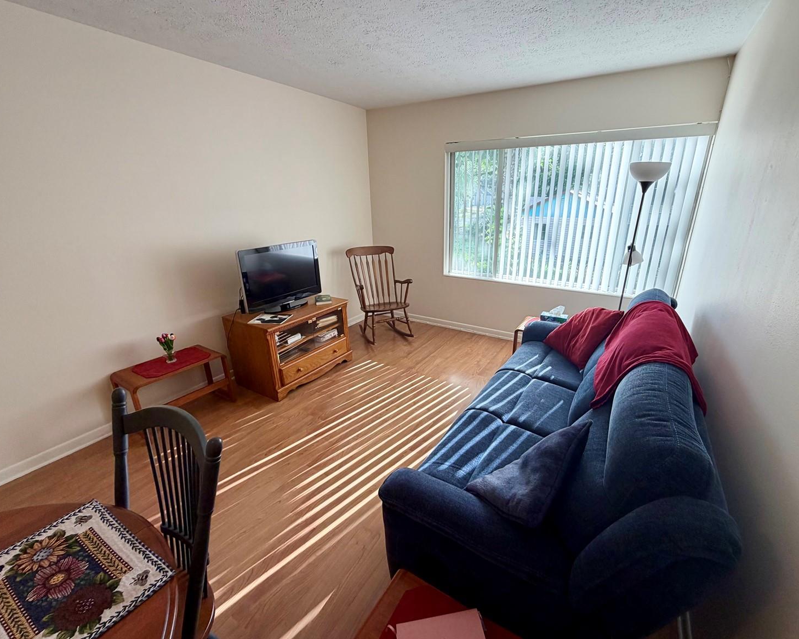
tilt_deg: -19.2
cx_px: 431
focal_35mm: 15
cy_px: 319
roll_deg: +0.4
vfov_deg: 84.0
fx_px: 355
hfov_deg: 96.6
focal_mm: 2.22
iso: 80
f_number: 2.2
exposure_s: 1/121
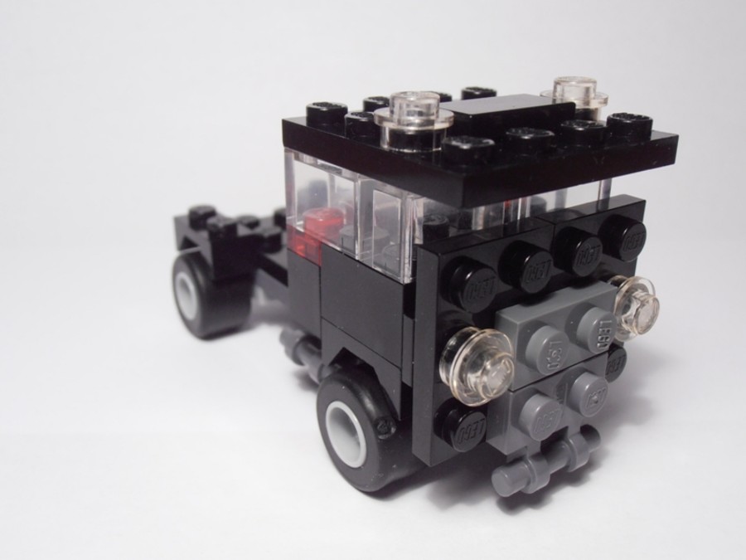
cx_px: 373
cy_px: 280
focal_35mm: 37
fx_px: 797
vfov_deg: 38.7
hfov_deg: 50.1
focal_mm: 6.61
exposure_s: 1/40
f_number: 3.9
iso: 125
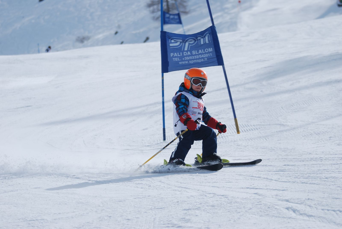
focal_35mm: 183
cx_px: 171
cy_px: 114
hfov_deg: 11.2
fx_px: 1741
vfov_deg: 7.5
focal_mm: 122
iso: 100
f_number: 5
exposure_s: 1/1250
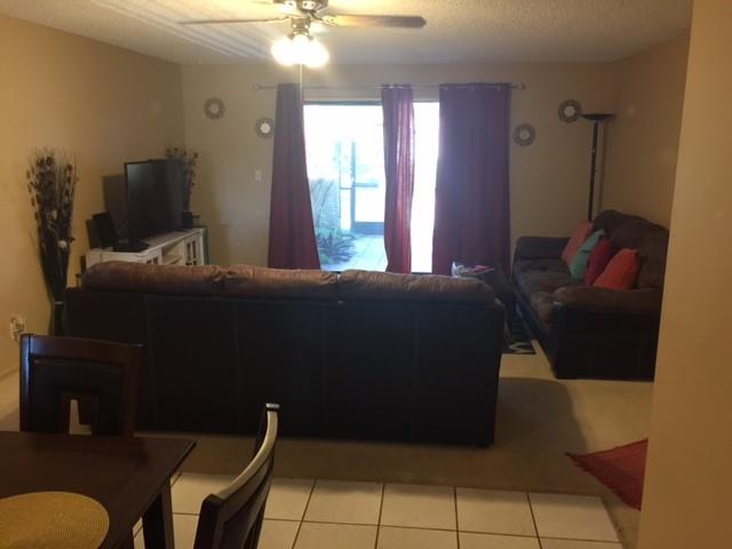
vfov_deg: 48.2
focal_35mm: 29
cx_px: 366
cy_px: 274
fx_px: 613
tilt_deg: -11.8
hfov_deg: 61.7
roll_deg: -0.6
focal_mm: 4.15
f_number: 2.2
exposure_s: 1/15
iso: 125
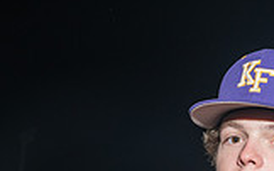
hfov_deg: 15.6
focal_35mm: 133
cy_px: 376
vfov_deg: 9.1
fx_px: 992
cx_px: 227
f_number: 5.6
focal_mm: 47
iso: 200
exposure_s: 1/125
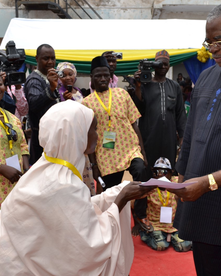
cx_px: 132
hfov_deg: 38.1
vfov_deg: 46.8
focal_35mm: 39
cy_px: 141
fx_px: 319
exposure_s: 1/200
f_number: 5.6
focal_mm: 18
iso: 100
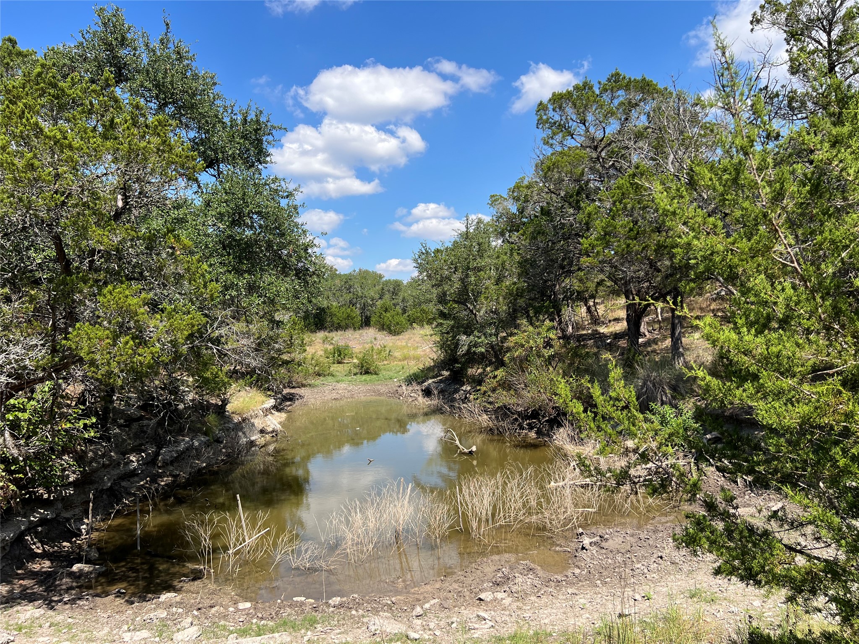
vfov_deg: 53.1
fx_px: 645
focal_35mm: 26
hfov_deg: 67.3
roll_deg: +3.0
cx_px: 430
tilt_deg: +0.1
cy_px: 322
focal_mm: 5.7
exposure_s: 1/2841
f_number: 1.5
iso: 50
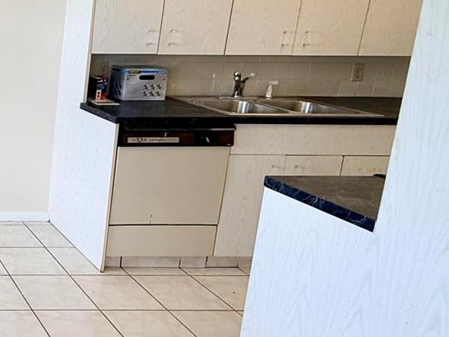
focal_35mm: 41
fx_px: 532
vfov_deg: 34.7
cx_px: -169
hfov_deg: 31.7
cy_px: 99
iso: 64
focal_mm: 2.22
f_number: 2.2
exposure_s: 1/170
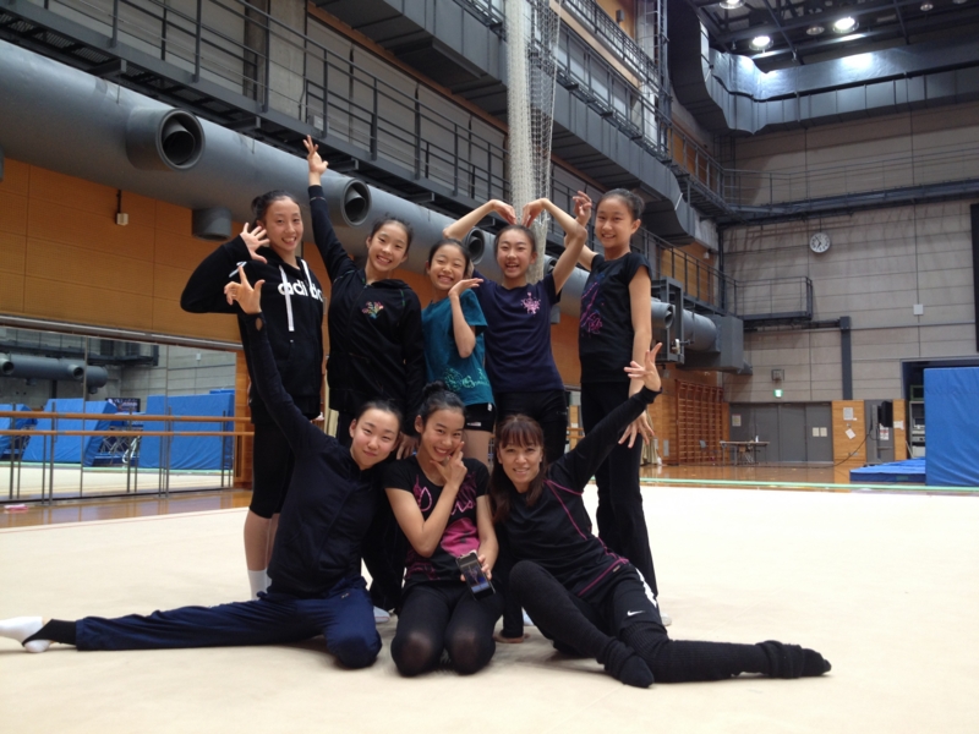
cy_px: 367
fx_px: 990
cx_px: 490
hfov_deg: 52.6
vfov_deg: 40.7
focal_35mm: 35
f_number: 2.4
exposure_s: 1/20
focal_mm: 4.28
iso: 64
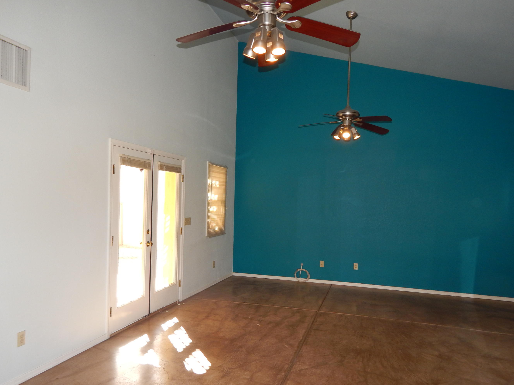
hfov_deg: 67.3
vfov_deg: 53.0
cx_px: 256
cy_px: 213
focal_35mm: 26
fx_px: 386
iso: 180
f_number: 3
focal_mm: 4
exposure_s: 1/50
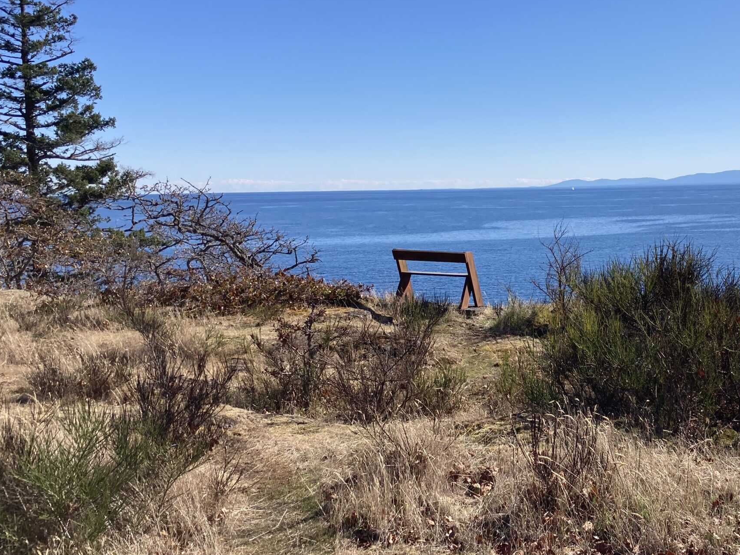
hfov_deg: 43.7
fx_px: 898
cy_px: 282
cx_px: 531
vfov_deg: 34.3
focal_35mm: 42
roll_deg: +1.1
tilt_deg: -4.6
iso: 20
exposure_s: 1/2525
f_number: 1.8
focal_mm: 3.99
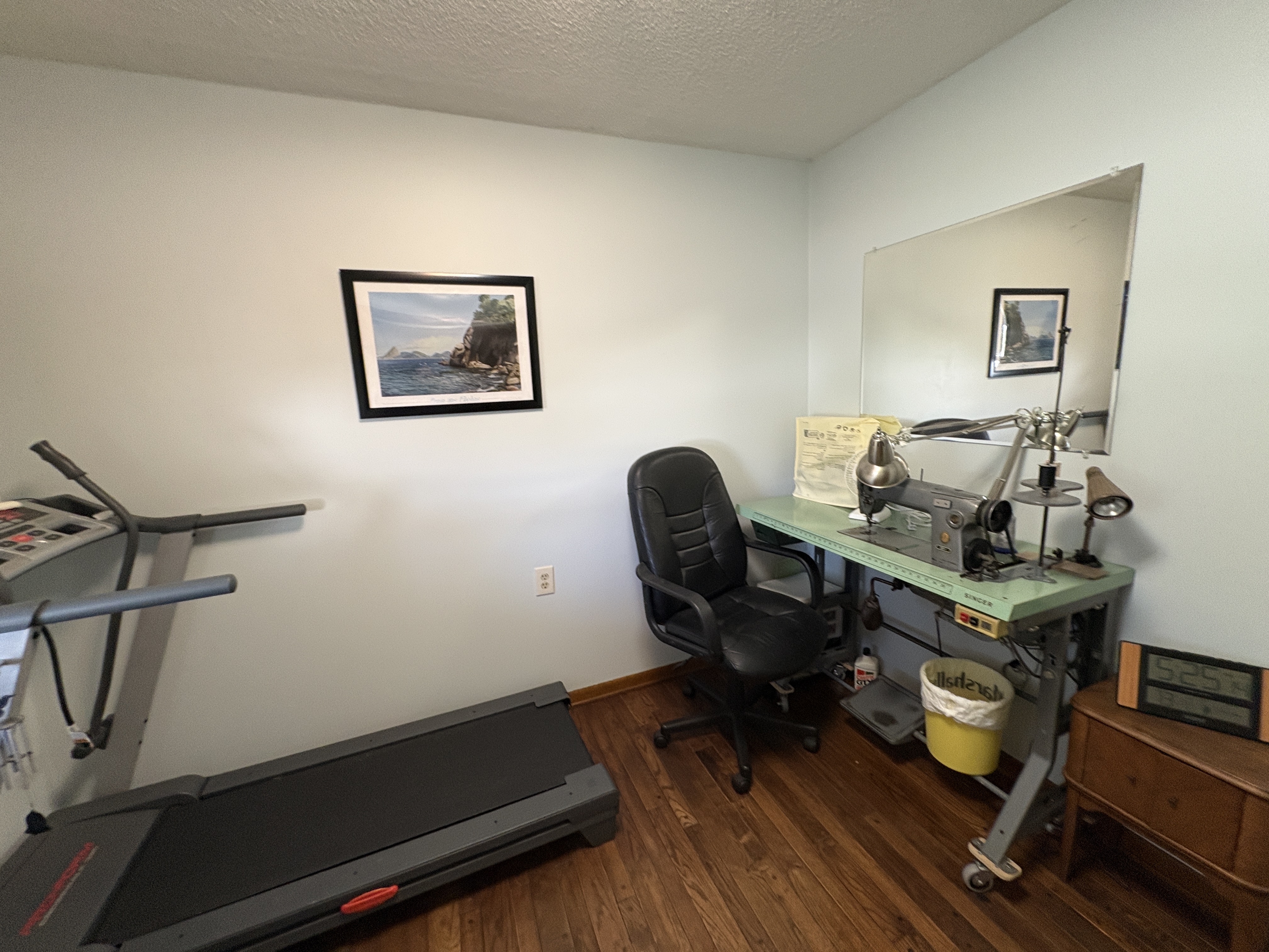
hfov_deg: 102.1
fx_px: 513
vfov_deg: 85.7
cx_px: 634
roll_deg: +1.1
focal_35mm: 14
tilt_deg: -9.3
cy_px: 476
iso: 250
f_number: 2.2
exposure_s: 1/60
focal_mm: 2.22
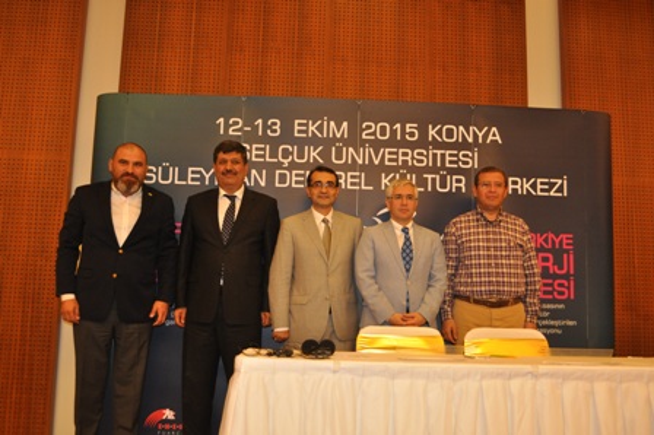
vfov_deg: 36.8
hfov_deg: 53.2
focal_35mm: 36
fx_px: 654
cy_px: 218
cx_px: 327
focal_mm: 24
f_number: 4
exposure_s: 1/60
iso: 800
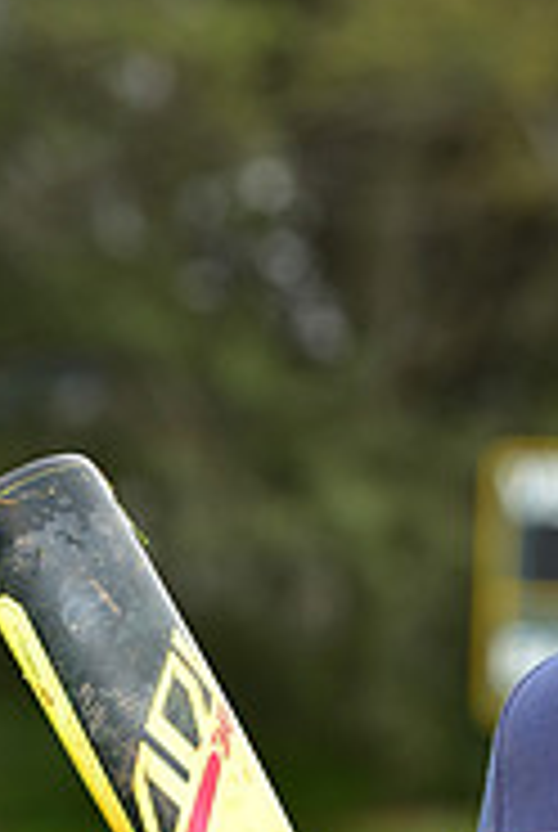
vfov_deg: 4.8
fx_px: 9797
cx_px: 664
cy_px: 1232
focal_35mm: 423
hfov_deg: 3.3
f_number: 6.3
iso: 400
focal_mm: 135
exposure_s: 1/250
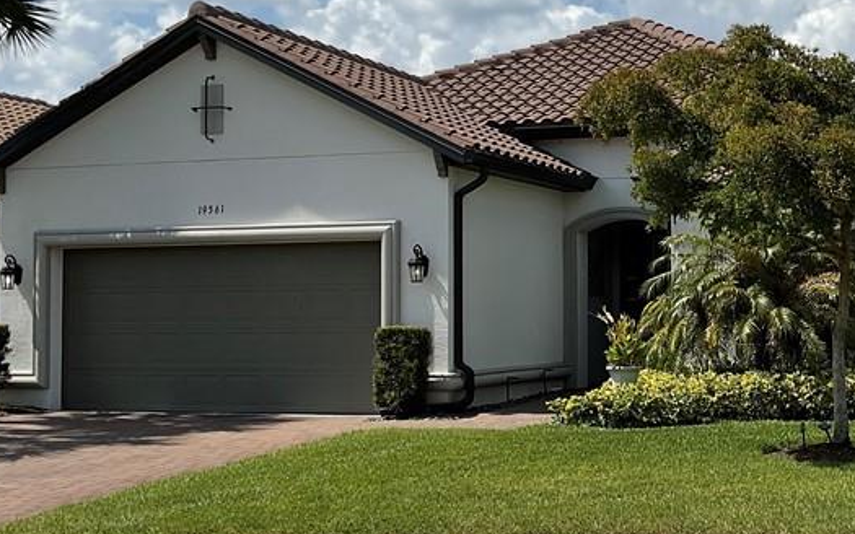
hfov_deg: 33.1
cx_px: 682
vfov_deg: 21.6
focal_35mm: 60
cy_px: 270
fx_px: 1398
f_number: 1.8
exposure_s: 1/3322
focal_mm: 3
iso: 16
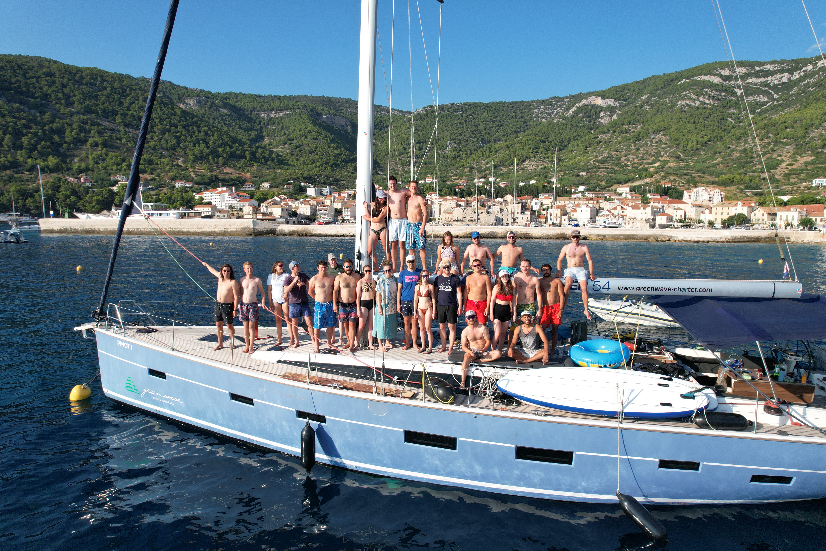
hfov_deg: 78.6
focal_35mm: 22
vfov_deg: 57.2
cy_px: 276
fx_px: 505
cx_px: 413
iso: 100
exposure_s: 1/1500
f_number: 2.8
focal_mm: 8.38
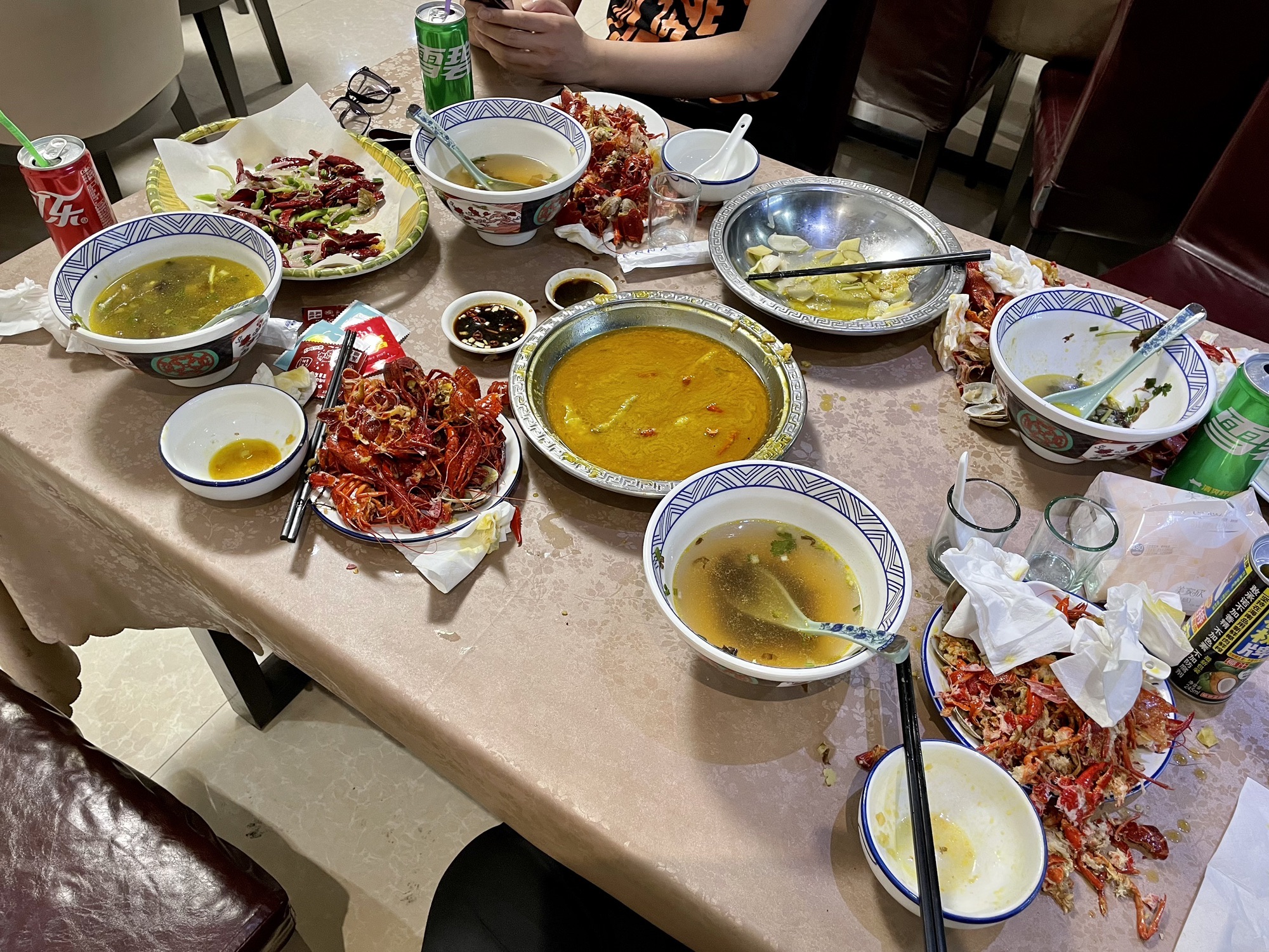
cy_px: 476
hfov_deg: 67.3
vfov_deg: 53.1
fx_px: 953
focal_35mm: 26
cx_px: 634
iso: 160
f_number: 1.6
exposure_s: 1/50
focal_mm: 4.2
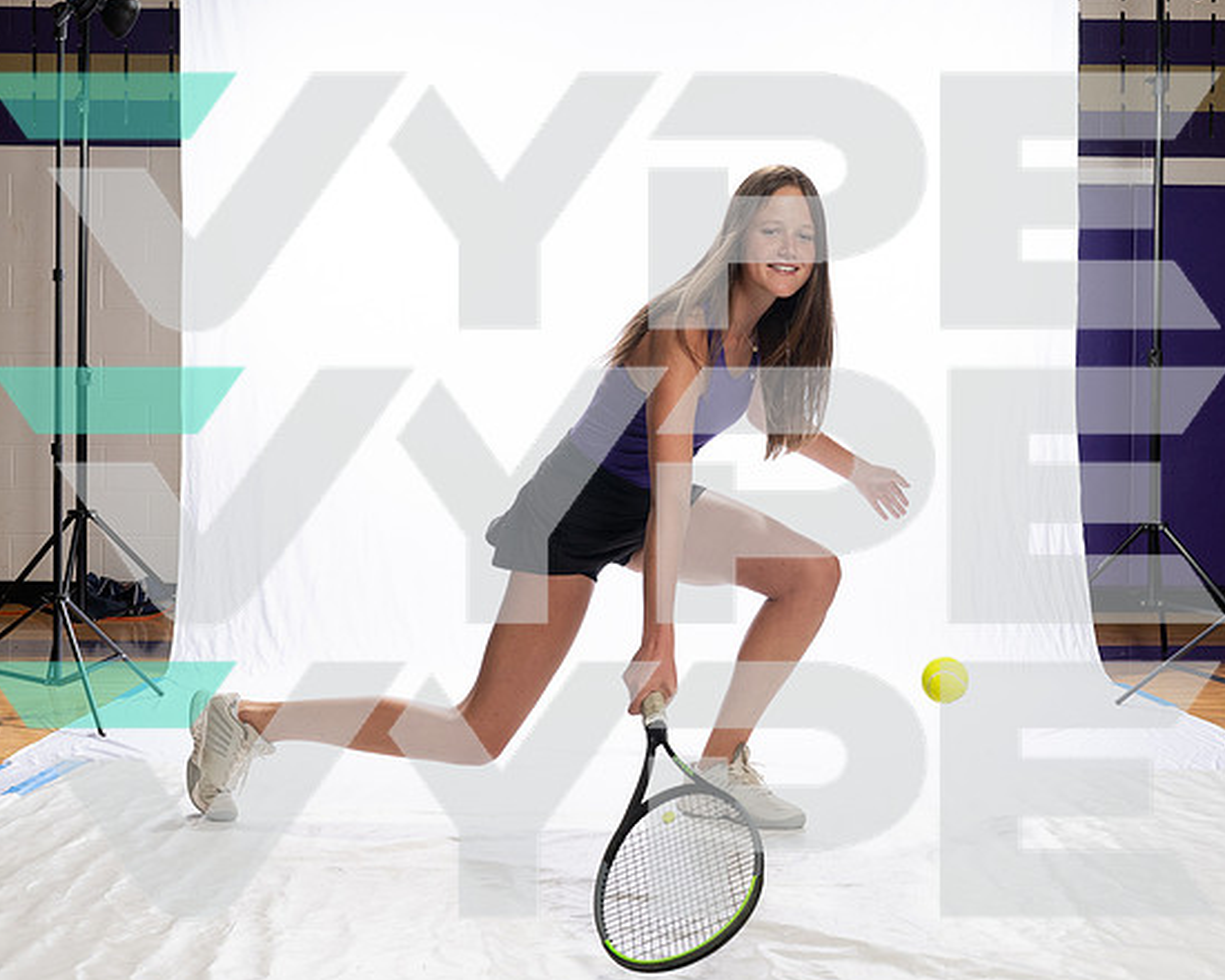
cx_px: 627
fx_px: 1668
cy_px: 488
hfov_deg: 40.3
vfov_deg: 32.7
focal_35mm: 46
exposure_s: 1/250
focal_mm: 34
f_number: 8
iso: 800
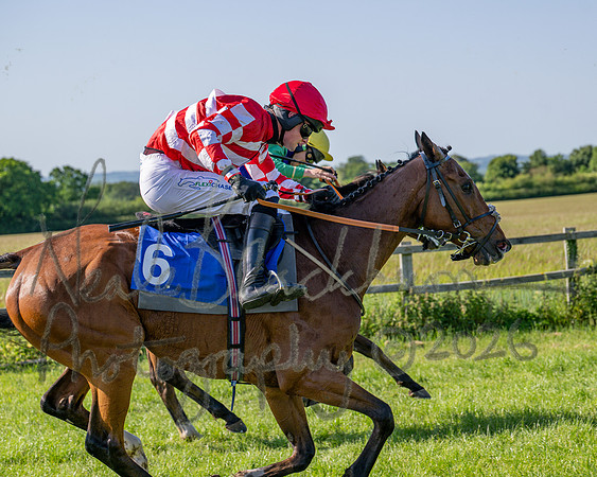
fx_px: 1393
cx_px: 298
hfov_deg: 24.2
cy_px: 238
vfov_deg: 19.4
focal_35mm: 79
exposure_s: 1/1600
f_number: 4
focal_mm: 70
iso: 200
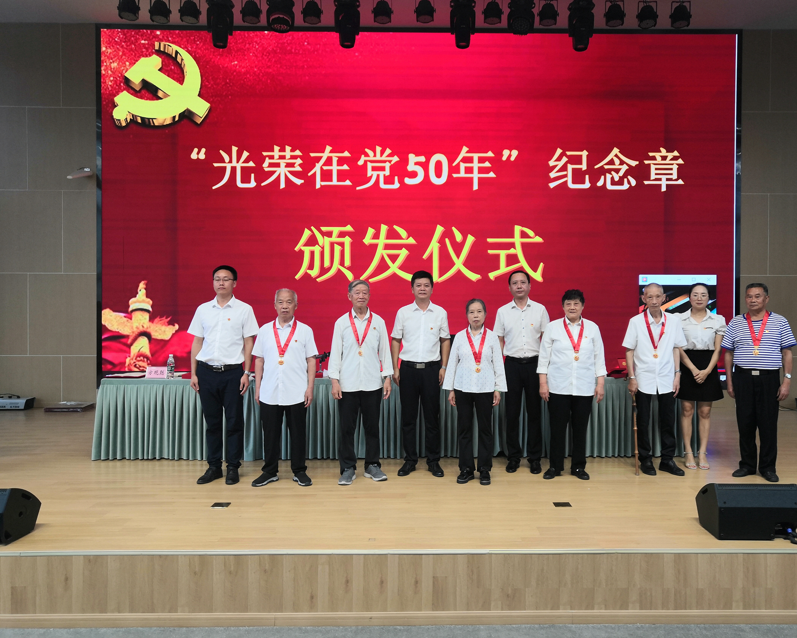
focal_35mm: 29
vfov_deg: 50.0
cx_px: 431
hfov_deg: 60.4
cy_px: 318
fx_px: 684
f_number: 1.8
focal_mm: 3.95
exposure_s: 1/100
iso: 50
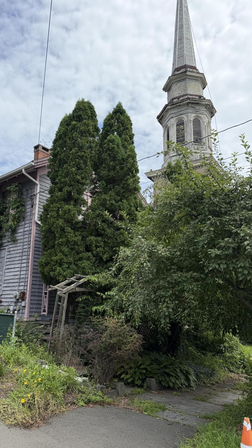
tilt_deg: +12.7
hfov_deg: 42.4
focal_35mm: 27
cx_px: 87
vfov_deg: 69.9
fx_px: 321
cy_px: 225
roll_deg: +0.4
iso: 80
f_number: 1.78
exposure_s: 1/3953
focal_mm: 6.76
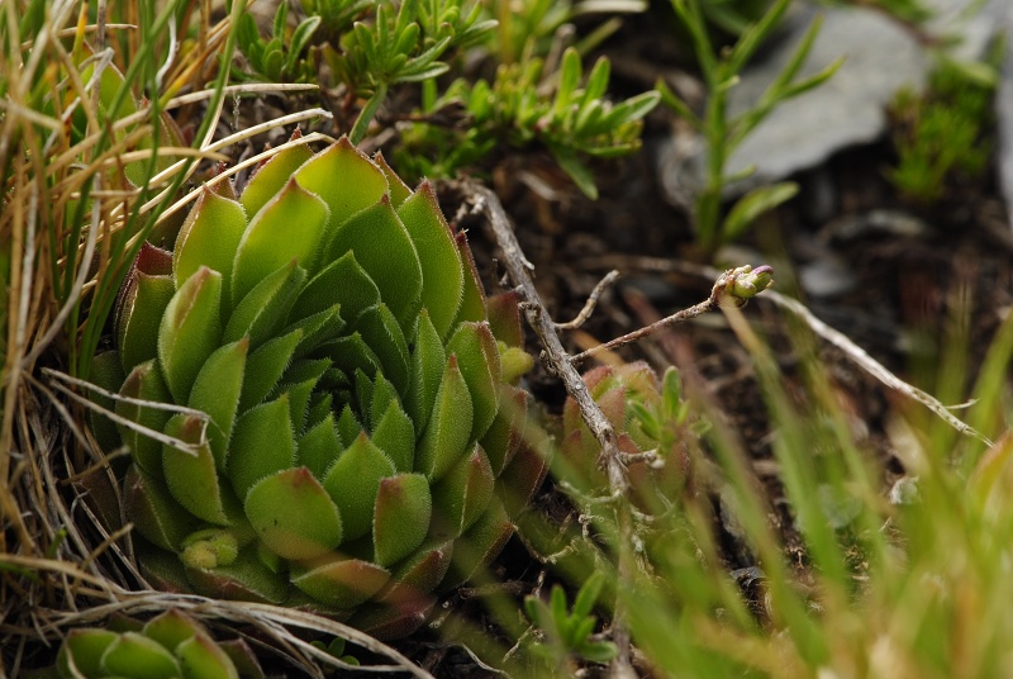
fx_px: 3593
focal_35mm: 128
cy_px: 340
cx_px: 506
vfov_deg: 10.8
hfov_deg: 16.0
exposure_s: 1/100
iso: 200
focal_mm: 85
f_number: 11
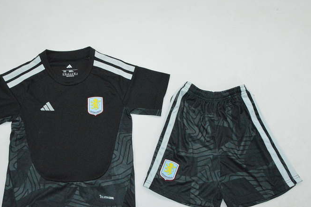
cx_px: 138
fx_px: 345
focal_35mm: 40
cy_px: 124
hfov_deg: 48.4
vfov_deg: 33.2
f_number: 22
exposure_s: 1/200
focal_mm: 22
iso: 6400
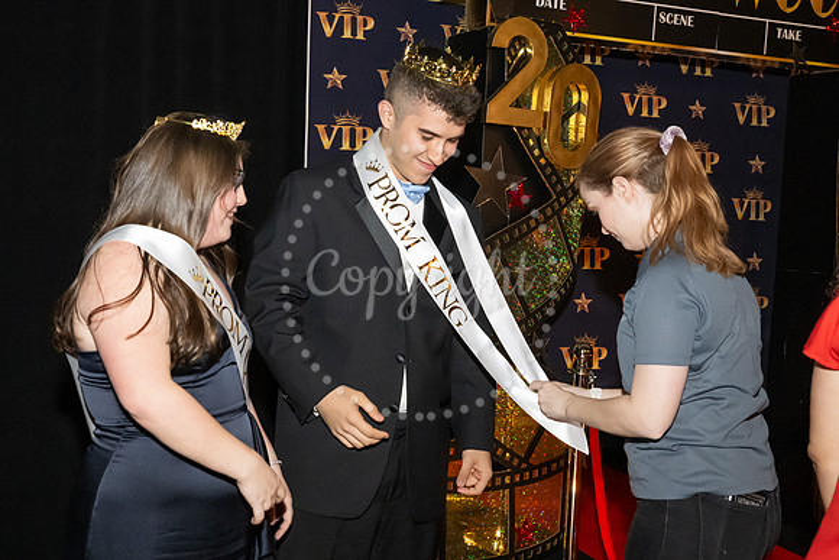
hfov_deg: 47.9
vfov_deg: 33.3
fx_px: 937
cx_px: 324
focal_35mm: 40
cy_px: 256
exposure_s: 1/125
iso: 6400
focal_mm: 28
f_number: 5.6
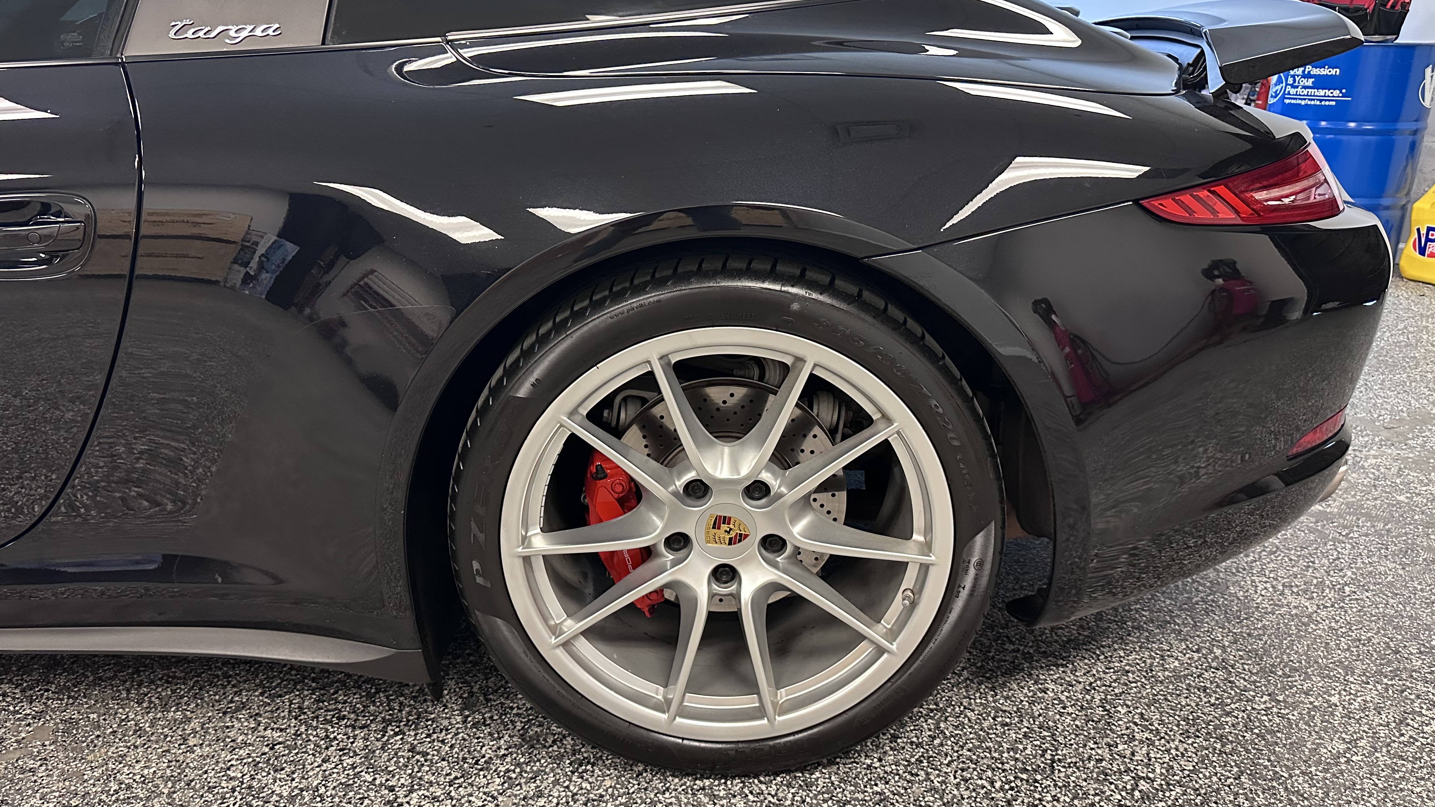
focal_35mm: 27
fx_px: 1027
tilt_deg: -20.2
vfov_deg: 42.9
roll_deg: +0.2
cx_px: 700
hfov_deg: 69.9
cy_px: 437
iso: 640
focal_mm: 6.86
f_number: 1.78
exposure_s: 1/60
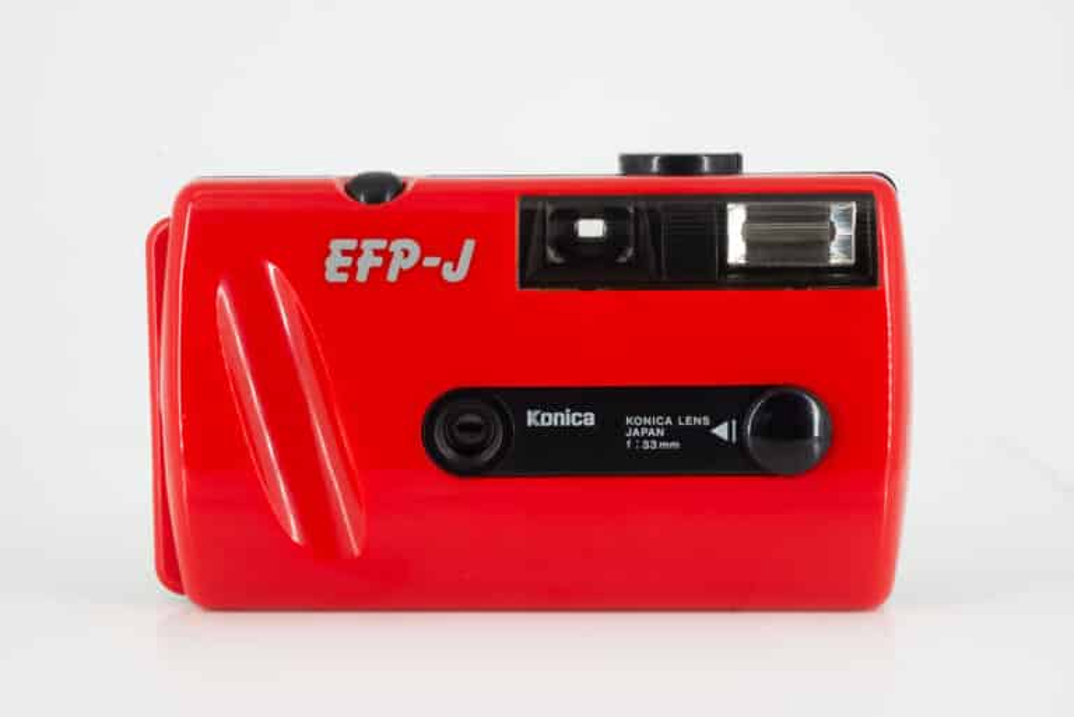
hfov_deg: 33.4
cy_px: 358
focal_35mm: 60
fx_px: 1791
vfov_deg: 22.7
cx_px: 537
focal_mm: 60
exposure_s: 1/13
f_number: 16
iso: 100
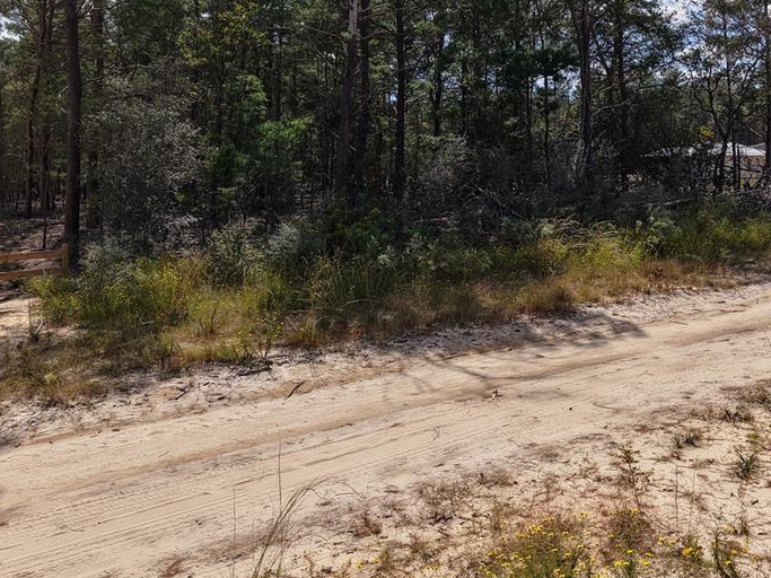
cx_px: 464
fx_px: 802
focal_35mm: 36
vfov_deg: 39.1
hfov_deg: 51.0
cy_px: 186
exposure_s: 1/100
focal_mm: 8.67
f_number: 1.8
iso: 100
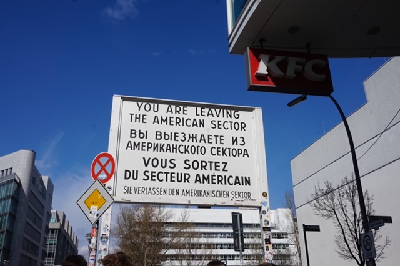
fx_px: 383
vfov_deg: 38.3
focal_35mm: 34
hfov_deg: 55.1
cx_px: 200
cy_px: 133
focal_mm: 23
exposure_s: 1/200
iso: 100
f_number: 14
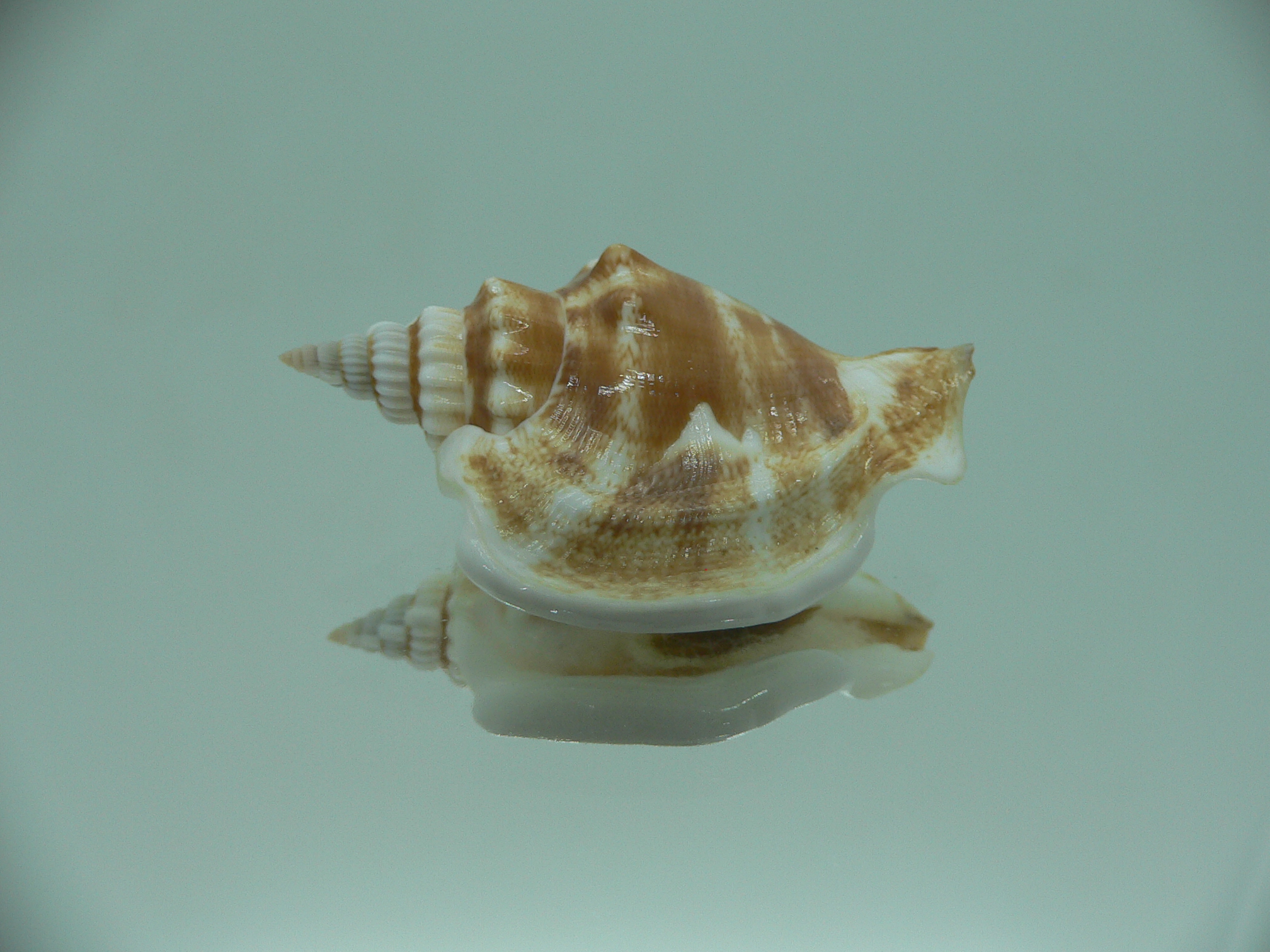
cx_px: 635
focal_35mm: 35
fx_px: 1284
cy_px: 476
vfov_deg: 40.7
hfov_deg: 52.6
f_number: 2.8
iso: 80
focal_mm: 4.6
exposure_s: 1/80
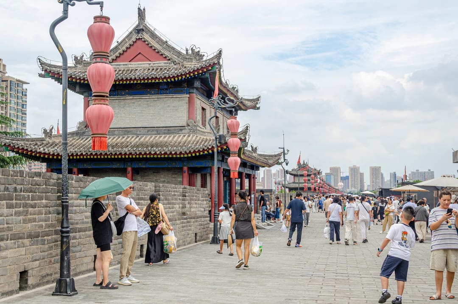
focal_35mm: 51
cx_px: 229
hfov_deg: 38.9
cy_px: 152
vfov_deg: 26.4
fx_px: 648
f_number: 8
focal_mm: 34
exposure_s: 1/250
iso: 110
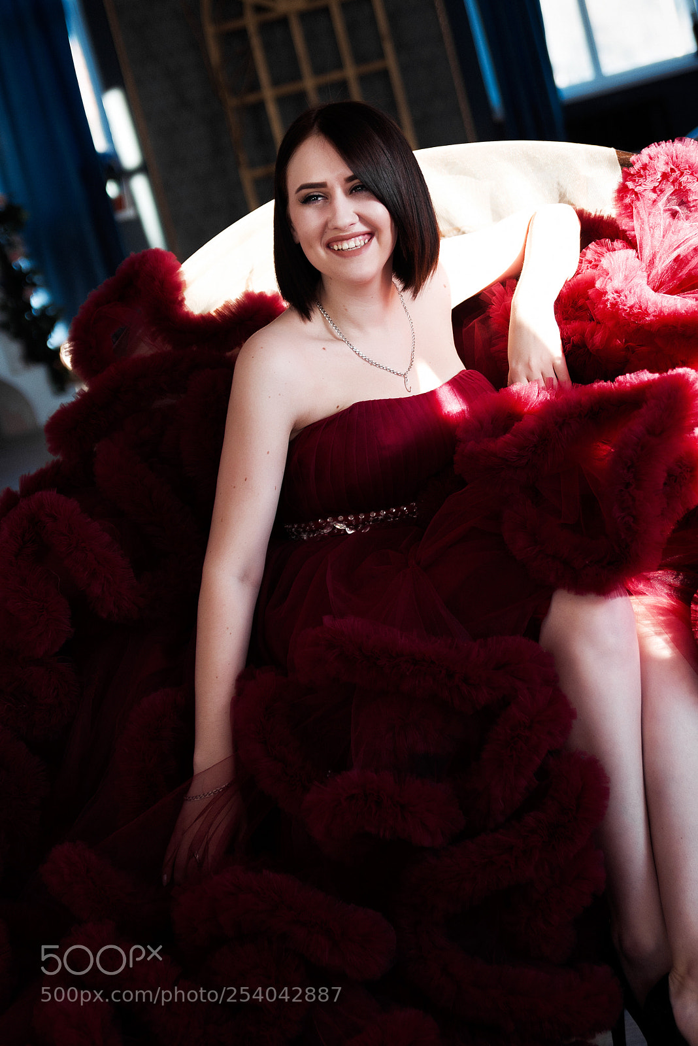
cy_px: 523
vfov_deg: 39.6
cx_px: 349
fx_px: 1453
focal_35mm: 50
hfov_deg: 27.0
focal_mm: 50
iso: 160
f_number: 2.8
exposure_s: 1/320
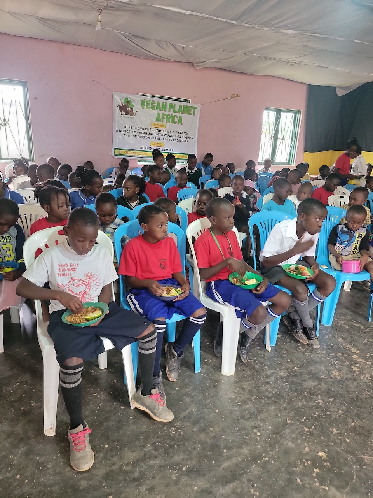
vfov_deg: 71.6
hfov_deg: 56.8
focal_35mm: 24
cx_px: 186
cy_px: 249
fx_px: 345
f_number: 1.8
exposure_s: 1/20
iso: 500
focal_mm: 6.7
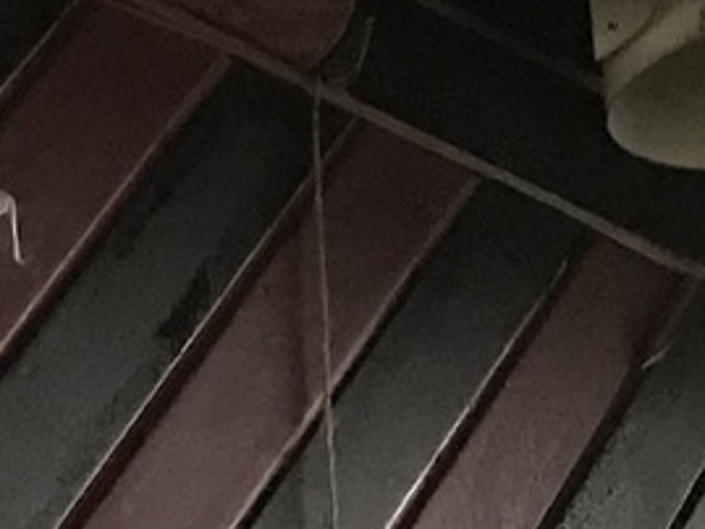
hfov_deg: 9.0
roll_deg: +1.9
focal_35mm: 213
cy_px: 1687
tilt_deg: +2.5
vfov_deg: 6.3
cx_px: -391
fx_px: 4340
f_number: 1.8
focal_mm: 3.99
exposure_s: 1/5
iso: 100
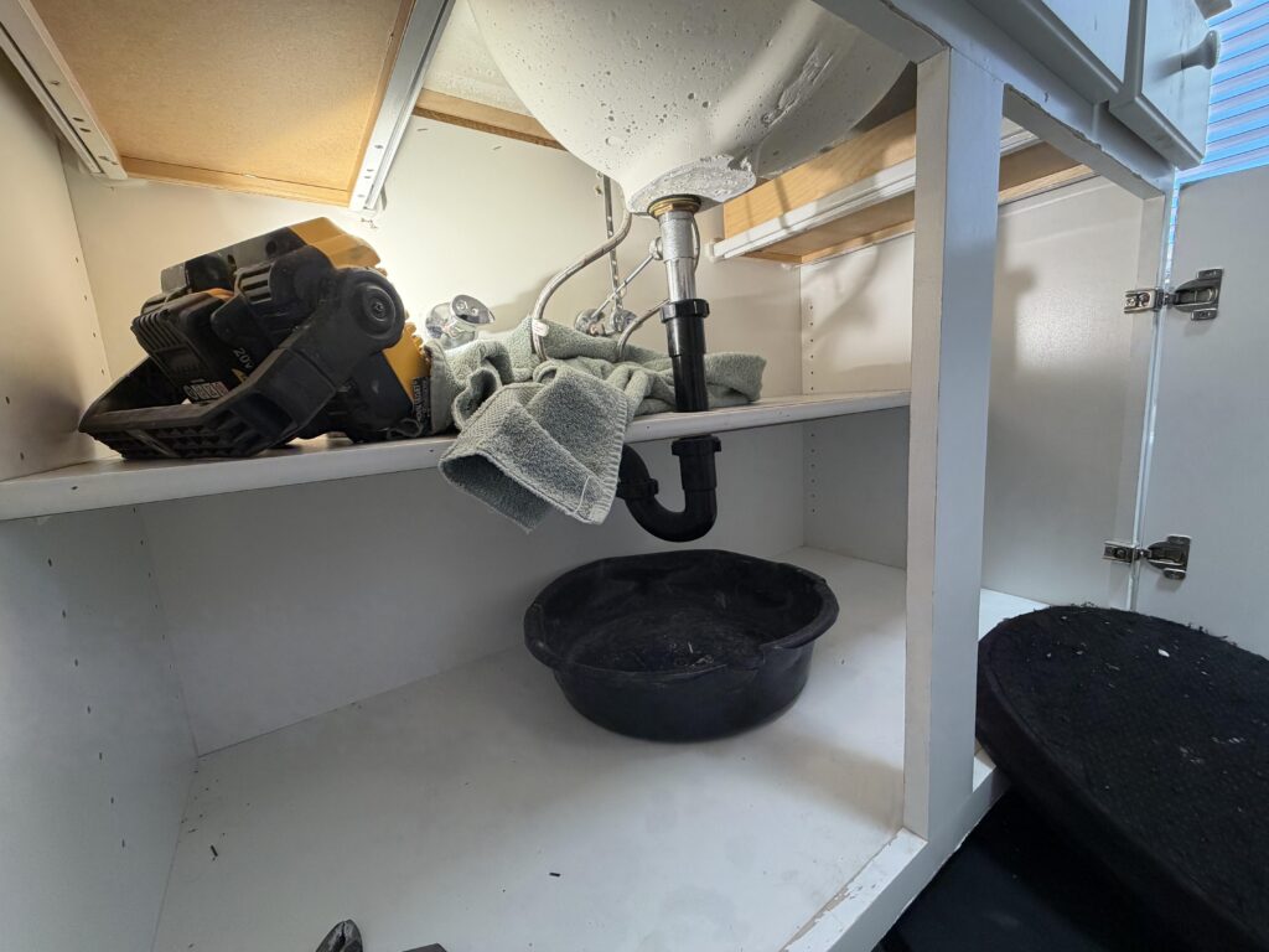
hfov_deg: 102.1
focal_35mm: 14
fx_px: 513
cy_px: 476
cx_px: 634
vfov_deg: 85.7
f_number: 2.2
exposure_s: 1/98
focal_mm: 2.22
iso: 64
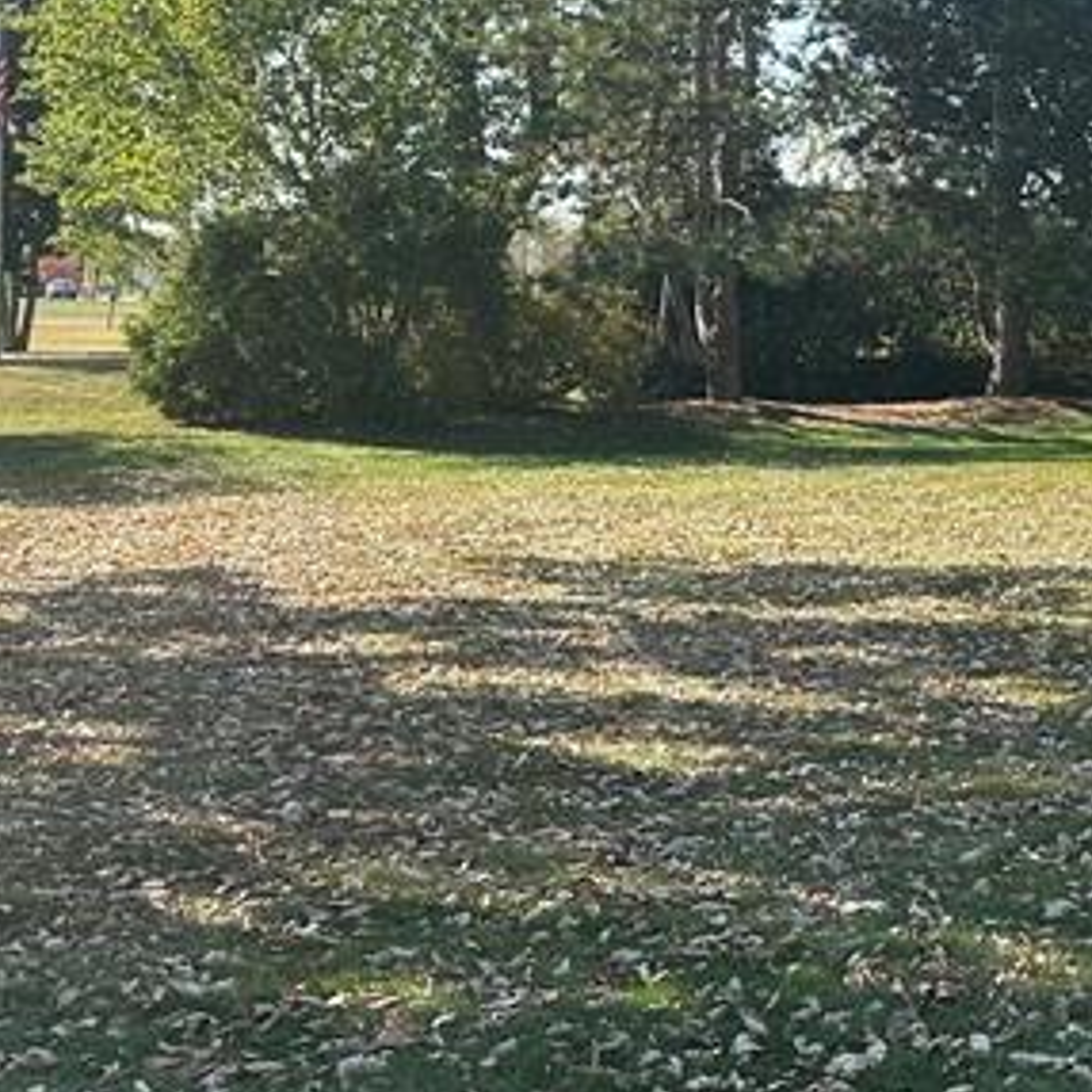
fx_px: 2712
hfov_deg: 19.1
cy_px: 275
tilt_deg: +1.3
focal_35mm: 76
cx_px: 1768
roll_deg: -0.5
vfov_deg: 22.6
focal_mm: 6.86
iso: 80
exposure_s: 1/1949
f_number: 1.78
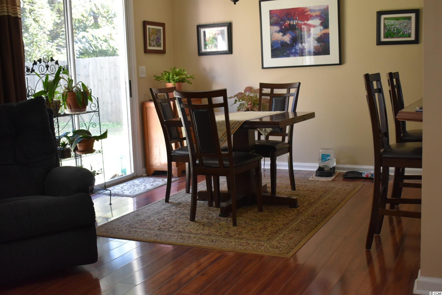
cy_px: 148
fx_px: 534
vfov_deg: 30.8
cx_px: 221
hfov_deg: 45.0
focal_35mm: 44
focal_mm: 29
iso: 1400
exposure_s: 1/125
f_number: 4.2
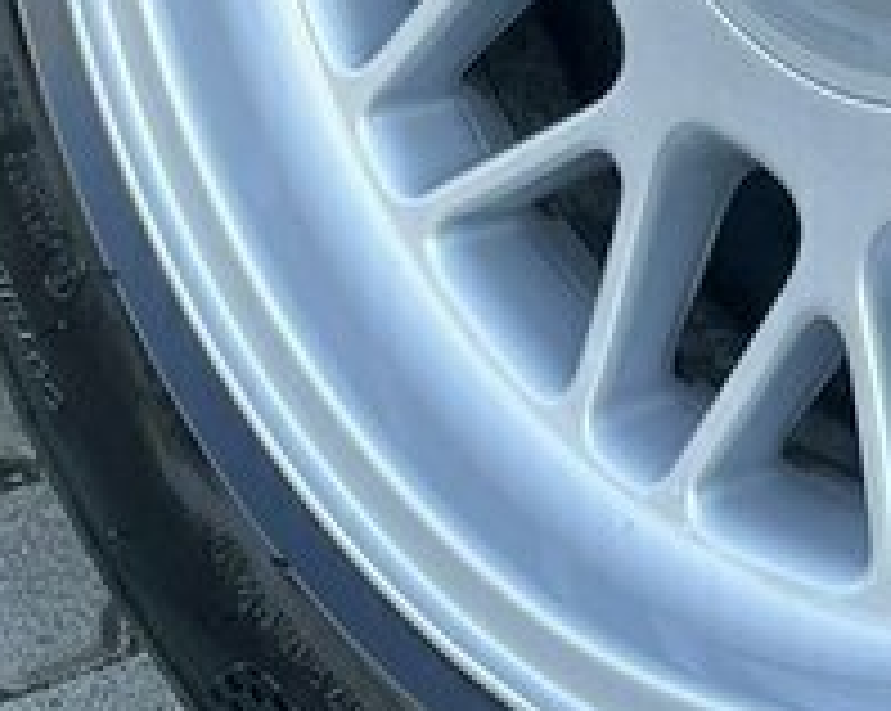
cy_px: -378
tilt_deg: -6.2
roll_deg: -1.6
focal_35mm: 154
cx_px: 1030
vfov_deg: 9.7
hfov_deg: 12.3
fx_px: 4057
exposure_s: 1/121
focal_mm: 4.2
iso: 32
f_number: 1.6
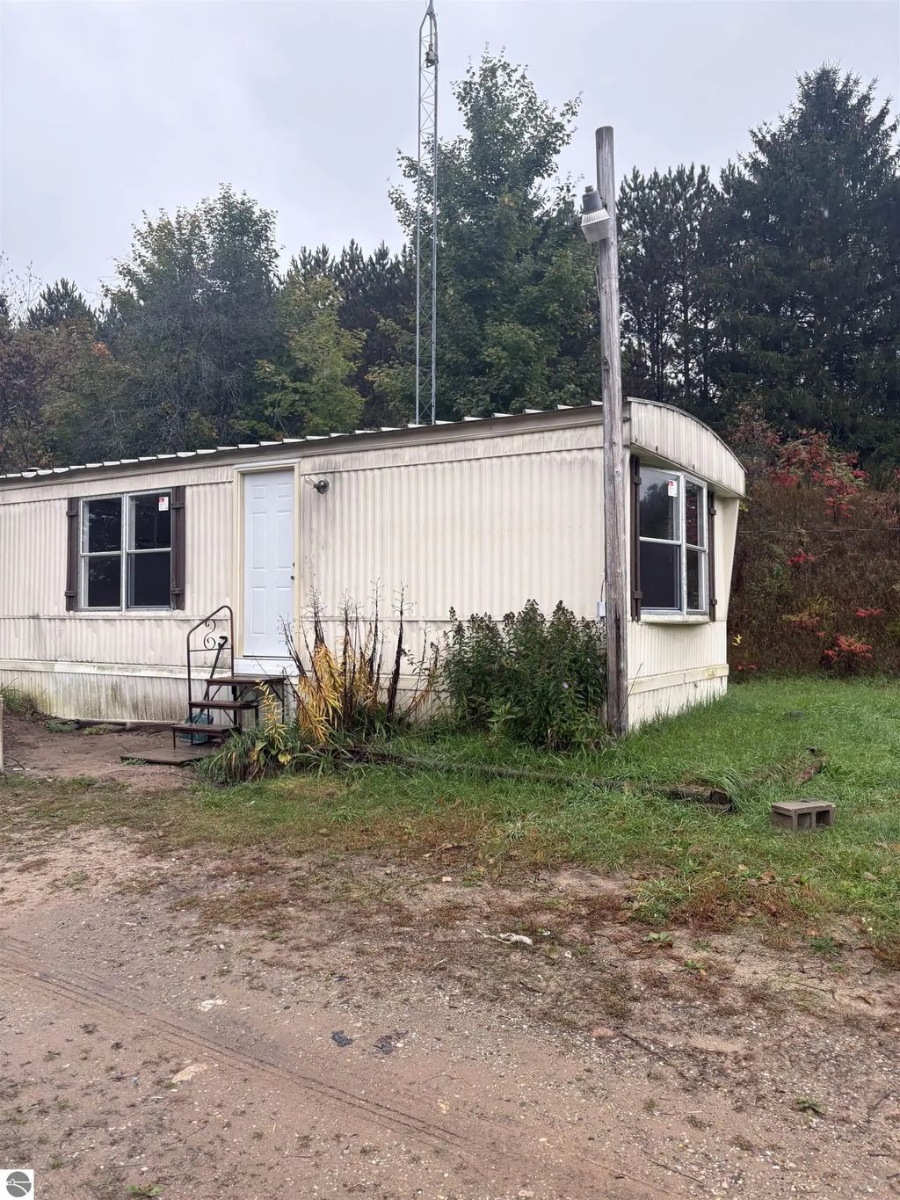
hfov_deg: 53.1
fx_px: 901
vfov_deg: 67.3
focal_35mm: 26
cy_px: 600
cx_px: 450
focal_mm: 5.96
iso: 50
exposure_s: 1/316
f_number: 1.6
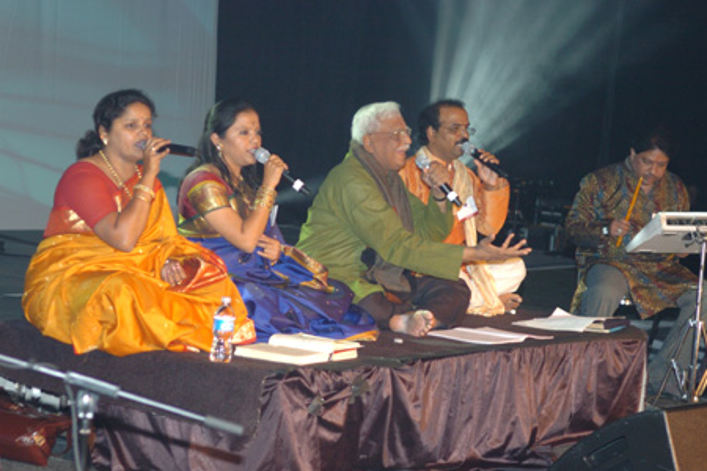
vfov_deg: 12.5
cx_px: 343
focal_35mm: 110
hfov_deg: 18.6
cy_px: 249
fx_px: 2154
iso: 400
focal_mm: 55
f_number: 2.8
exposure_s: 1/100
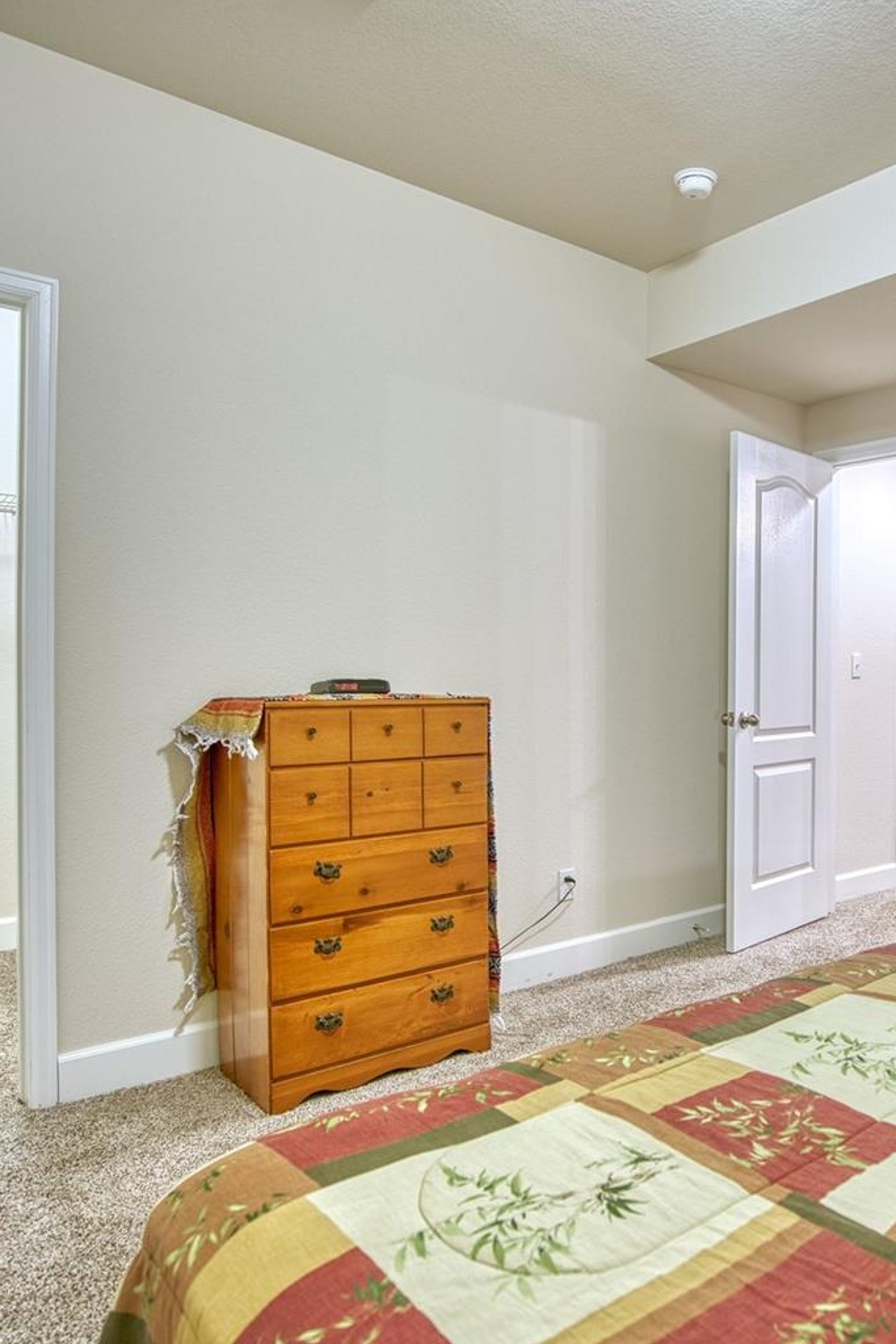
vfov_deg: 71.5
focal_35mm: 25
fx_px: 933
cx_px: 644
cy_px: 688
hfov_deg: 49.7
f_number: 4
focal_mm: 16
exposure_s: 1/13
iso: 500
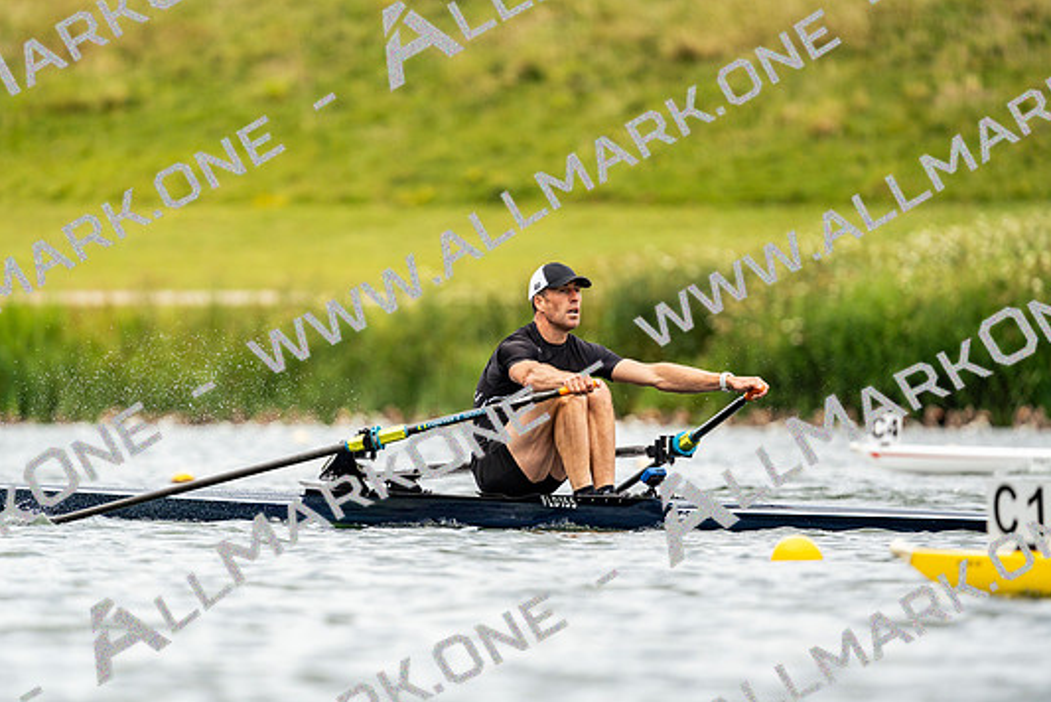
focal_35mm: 653
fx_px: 19073
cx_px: 491
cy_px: 380
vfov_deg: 2.1
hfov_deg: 3.2
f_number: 6.3
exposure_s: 1/2000
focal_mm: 600
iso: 500
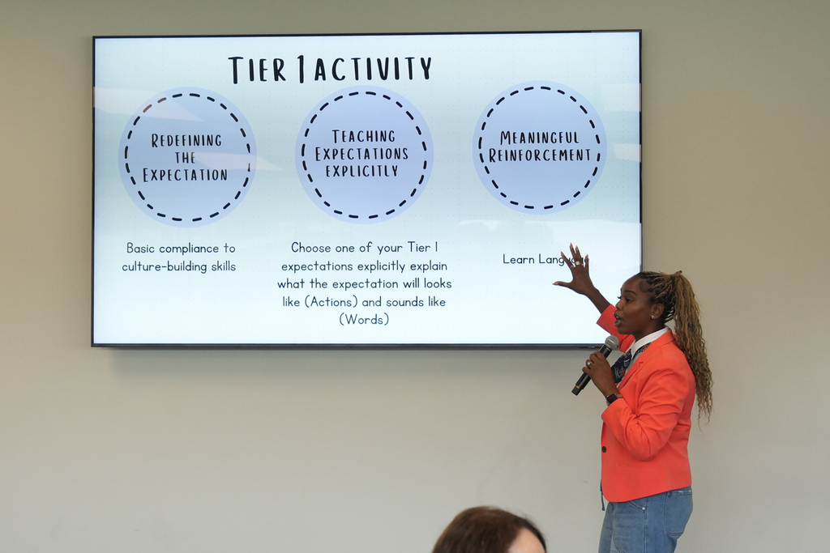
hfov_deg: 19.8
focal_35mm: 103
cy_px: 276
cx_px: 415
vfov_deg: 13.3
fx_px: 2375
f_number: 6.3
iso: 2500
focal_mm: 69
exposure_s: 1/250
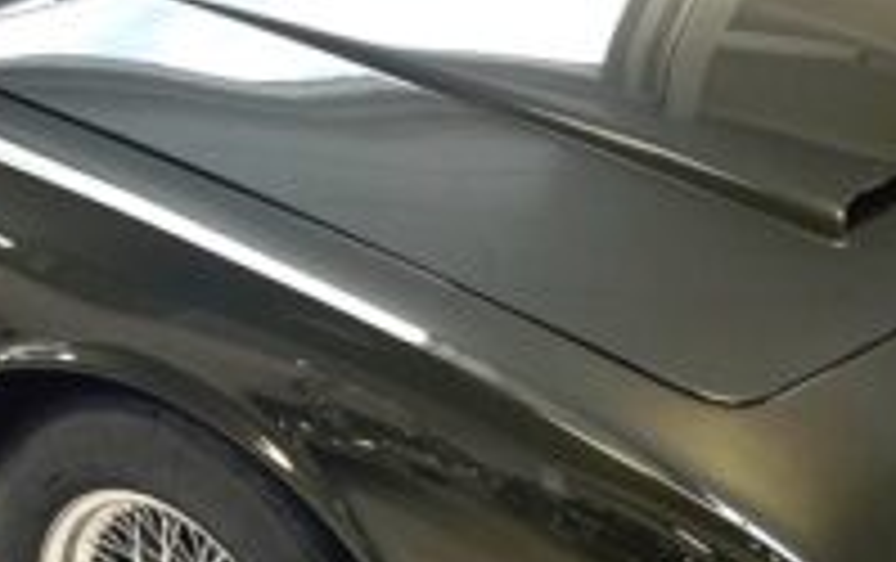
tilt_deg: -24.6
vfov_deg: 15.8
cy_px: 288
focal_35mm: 83
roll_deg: -0.4
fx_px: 2030
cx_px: 207
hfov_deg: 24.6
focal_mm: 4.2
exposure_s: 1/100
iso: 80
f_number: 1.6
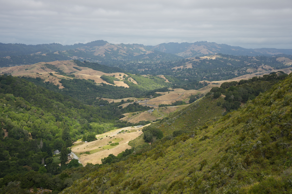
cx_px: 146
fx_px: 511
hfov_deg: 31.9
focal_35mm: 63
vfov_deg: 21.6
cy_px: 97
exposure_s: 1/800
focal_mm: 63
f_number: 5
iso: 160
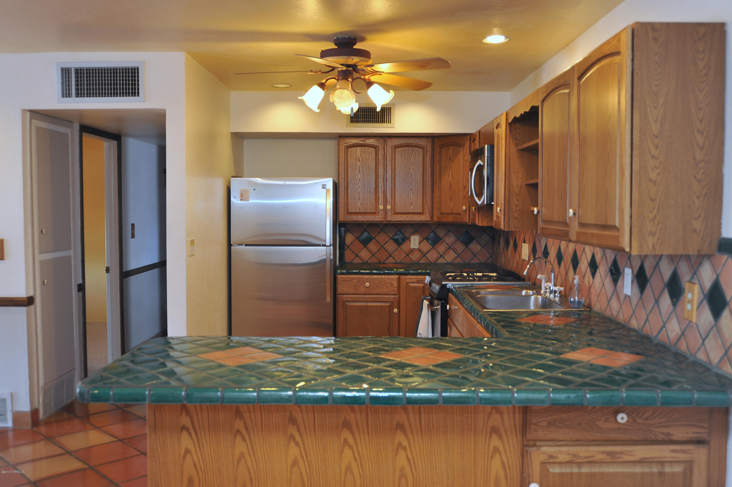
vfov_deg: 37.8
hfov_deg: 54.5
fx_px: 711
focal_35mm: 35
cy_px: 244
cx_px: 366
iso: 640
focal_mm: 35
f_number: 4.5
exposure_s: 1/30
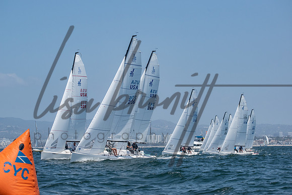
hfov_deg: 19.5
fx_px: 852
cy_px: 98
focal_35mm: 105
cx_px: 146
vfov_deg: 13.0
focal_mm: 70
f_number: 8
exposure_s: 1/1600
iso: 400
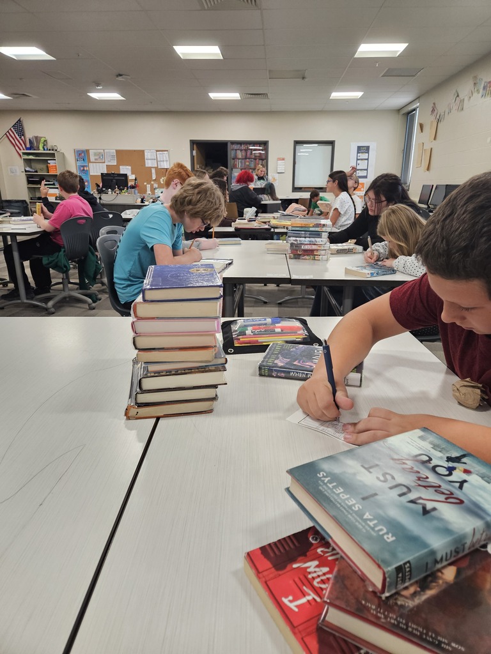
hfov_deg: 58.9
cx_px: 246
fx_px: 435
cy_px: 327
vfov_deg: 73.9
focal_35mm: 23
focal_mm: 5.4
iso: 320
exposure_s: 1/240
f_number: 1.8
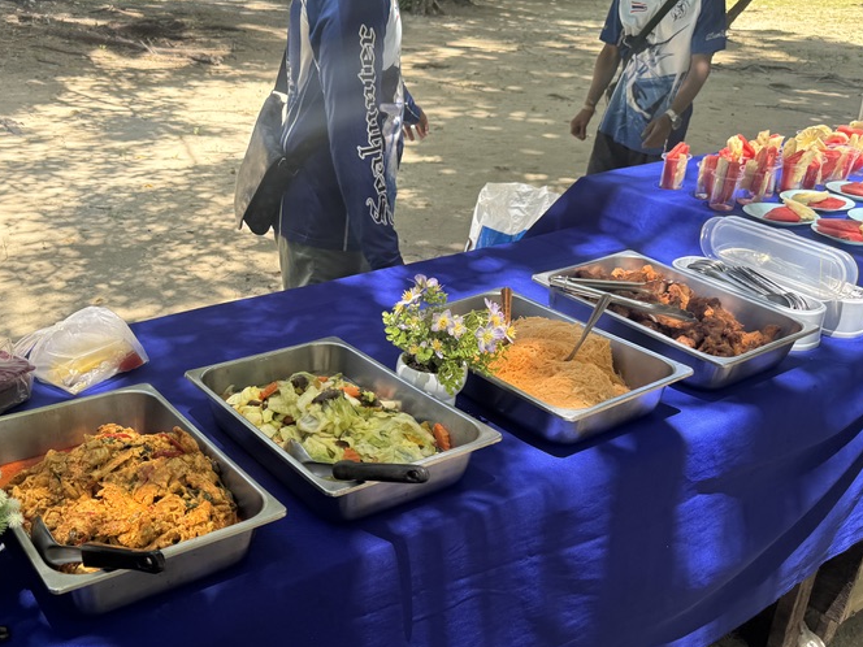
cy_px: 351
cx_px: 298
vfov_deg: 38.6
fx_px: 922
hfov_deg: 49.4
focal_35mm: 37
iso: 80
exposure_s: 1/457
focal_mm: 6.76
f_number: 1.78
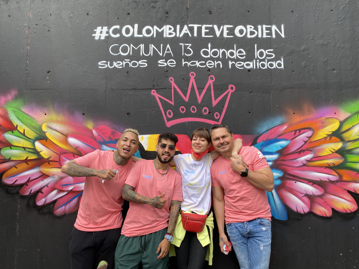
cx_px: 180
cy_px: 134
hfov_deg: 67.3
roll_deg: +0.1
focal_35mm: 26
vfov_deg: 53.1
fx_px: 270
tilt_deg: +4.1
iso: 32
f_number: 1.8
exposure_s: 1/479
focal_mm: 4.25
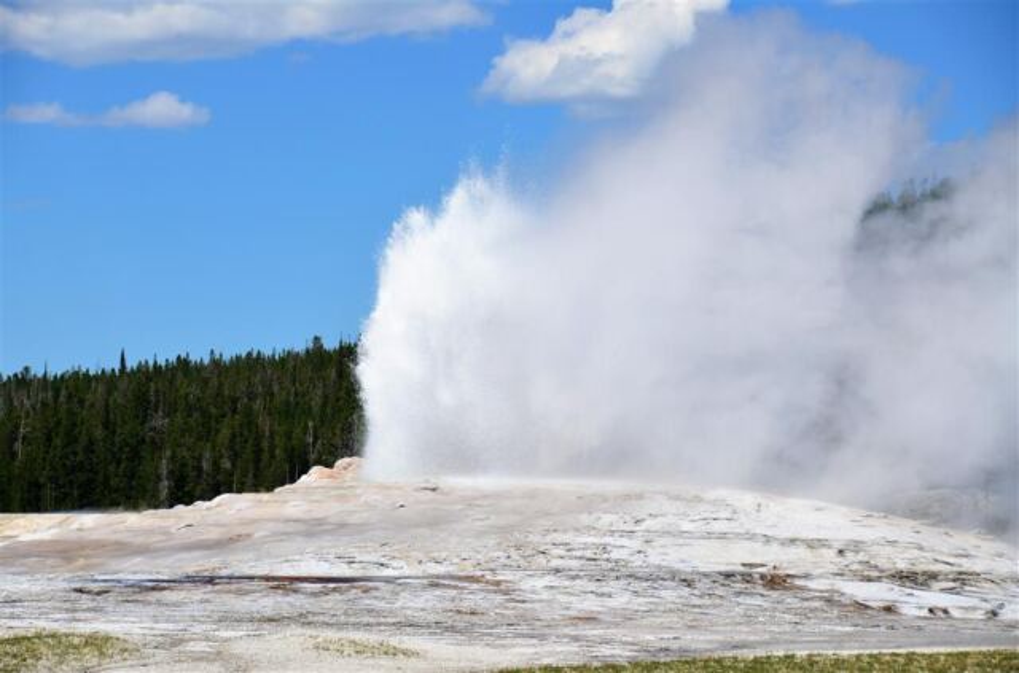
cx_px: 510
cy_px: 336
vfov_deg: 9.6
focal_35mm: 142
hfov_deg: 14.4
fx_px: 4023
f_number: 8
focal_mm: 95
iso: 200
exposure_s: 1/1000
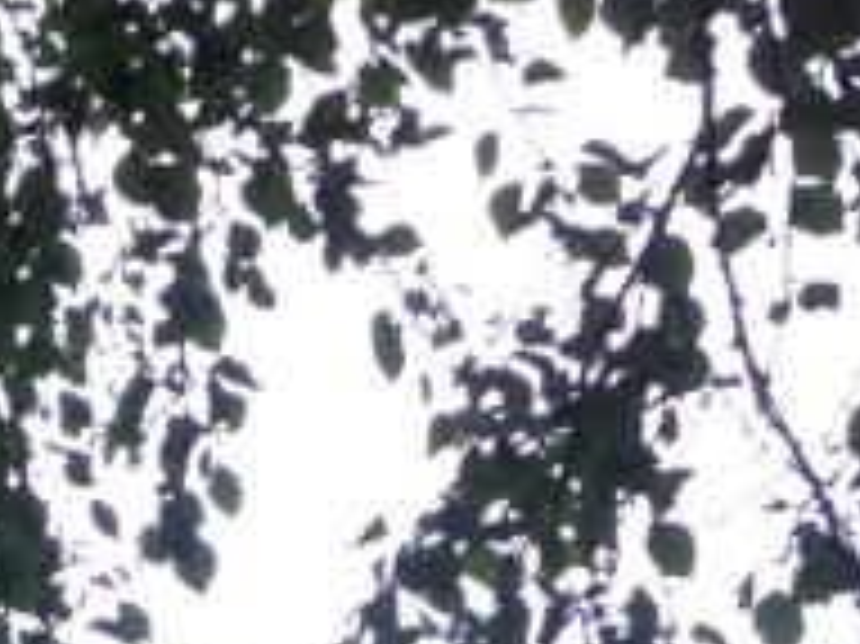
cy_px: 1473
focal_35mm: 161
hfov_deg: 10.7
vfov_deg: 8.5
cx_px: -1112
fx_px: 3997
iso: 100
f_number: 4
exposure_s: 1/125
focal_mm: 5.2
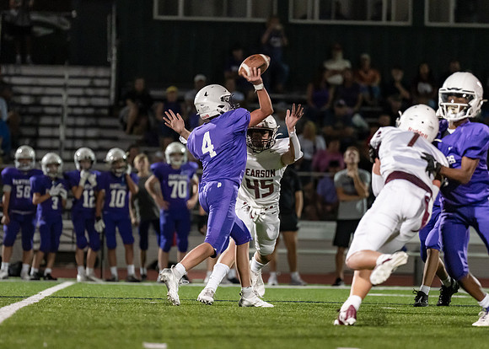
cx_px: 255
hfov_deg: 6.6
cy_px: 188
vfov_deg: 4.7
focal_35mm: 307
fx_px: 4265
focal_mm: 200
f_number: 2.8
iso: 3200
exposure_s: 1/1250
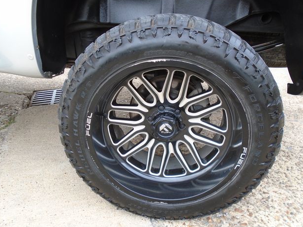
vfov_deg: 51.4
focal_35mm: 27
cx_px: 150
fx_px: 236
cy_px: 114
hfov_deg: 65.3
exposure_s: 1/100
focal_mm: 4.6
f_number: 3.2
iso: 100
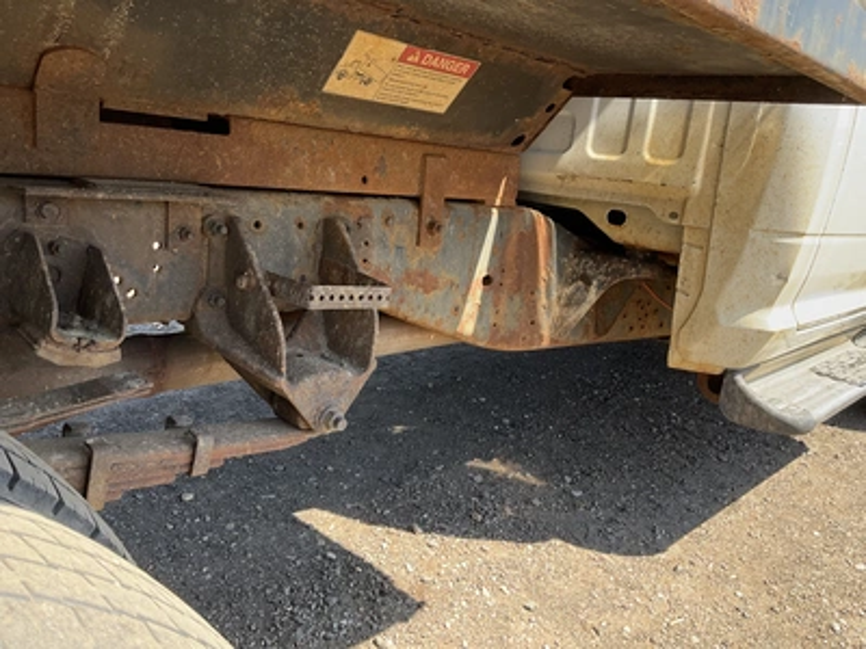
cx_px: 433
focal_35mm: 29
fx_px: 726
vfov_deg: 48.2
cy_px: 324
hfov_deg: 61.7
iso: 25
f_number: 1.8
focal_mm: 3
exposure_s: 1/261
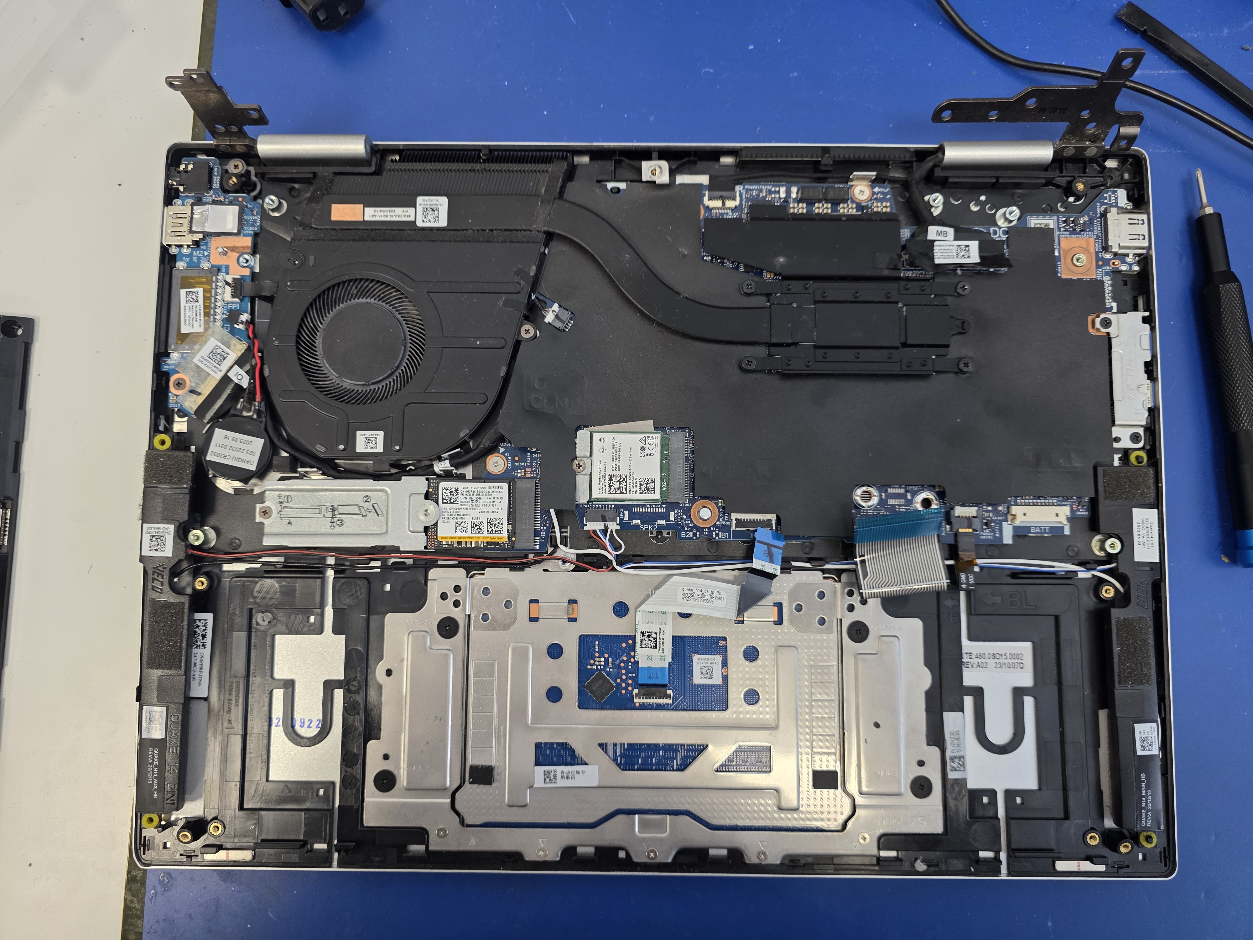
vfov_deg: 58.9
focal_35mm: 23
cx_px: 626
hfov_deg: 73.9
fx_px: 833
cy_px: 470
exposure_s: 1/120
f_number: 1.7
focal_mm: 6.3
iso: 250
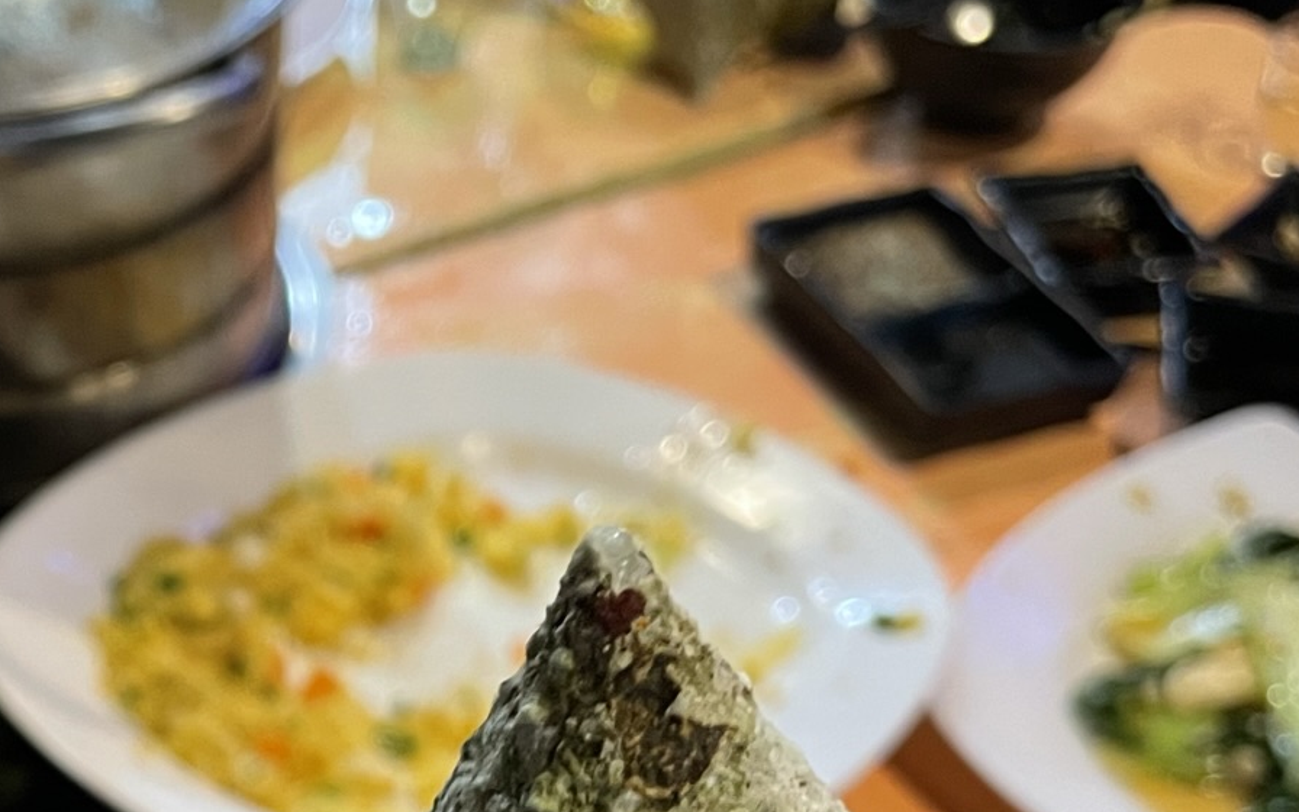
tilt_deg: -46.9
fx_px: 2230
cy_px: 945
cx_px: 222
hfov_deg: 31.5
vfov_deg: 19.5
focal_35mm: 63
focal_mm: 4.2
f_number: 1.6
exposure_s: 1/50
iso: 500
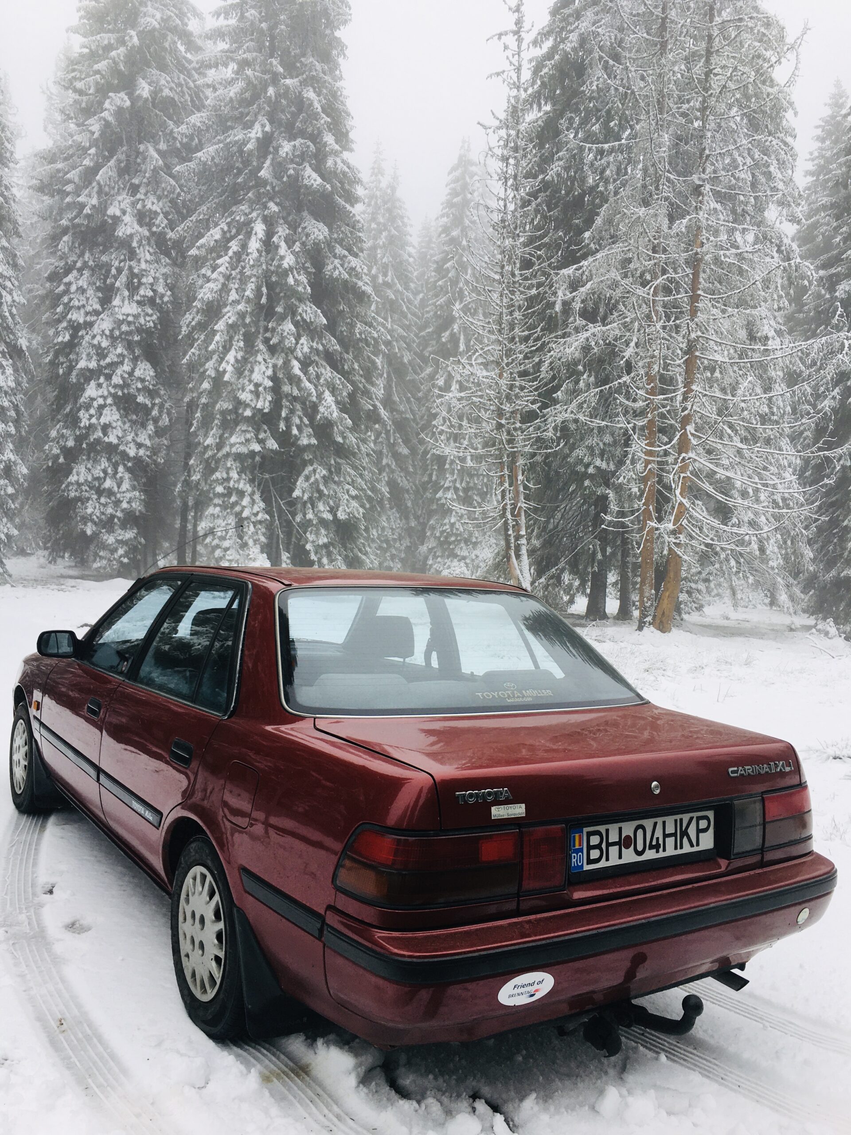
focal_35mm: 29
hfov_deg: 48.2
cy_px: 568
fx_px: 951
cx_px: 426
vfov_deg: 61.7
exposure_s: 1/394
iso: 25
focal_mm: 4.15
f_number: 2.2
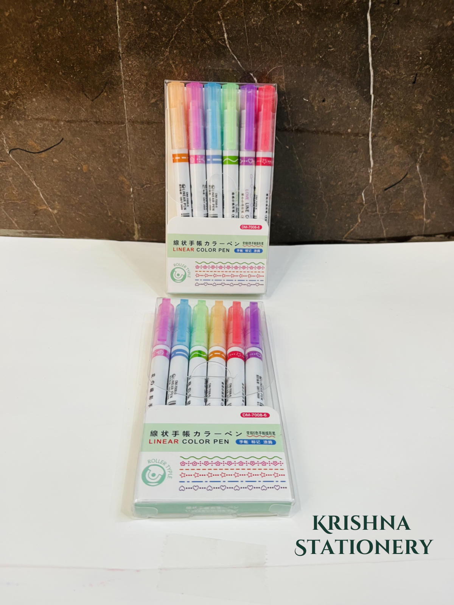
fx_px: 455
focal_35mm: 26
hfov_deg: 53.1
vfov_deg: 67.3
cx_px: 227
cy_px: 302
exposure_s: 1/50
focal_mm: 5.1
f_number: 1.6
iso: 100
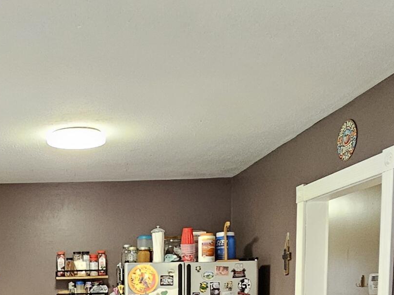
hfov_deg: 37.3
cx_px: 46
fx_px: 546
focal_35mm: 48
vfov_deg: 26.9
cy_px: 351
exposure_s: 1/30
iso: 500
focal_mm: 2.2
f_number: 2.2
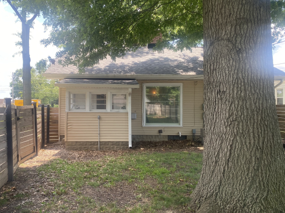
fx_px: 247
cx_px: 125
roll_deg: -0.8
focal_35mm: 30
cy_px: 104
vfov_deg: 46.8
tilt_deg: -1.2
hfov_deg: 59.8
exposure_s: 1/367
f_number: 1.8
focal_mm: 4.25
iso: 32
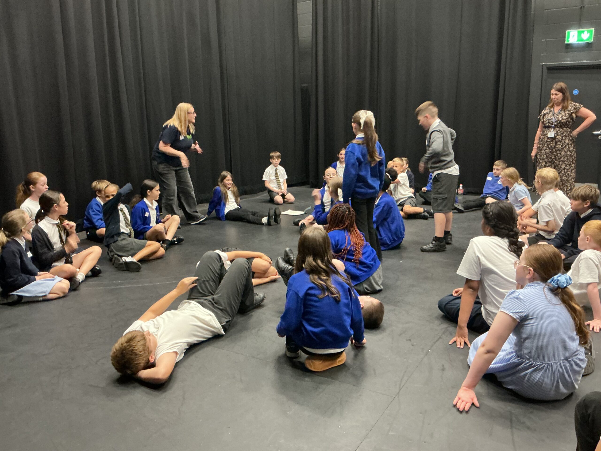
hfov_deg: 61.7
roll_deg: +1.2
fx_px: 503
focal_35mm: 29
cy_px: 226
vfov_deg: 48.2
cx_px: 300
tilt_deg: -11.7
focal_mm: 3
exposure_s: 1/30
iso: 400
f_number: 1.8
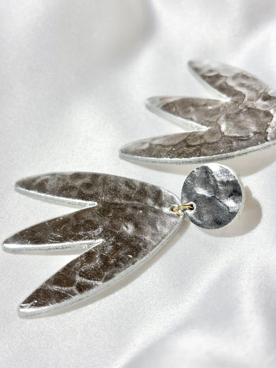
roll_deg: +1.1
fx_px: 553
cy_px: 184
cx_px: 138
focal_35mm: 52
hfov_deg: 28.0
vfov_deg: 36.8
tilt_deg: -32.5
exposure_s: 1/232
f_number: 1.6
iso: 32
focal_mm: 5.96
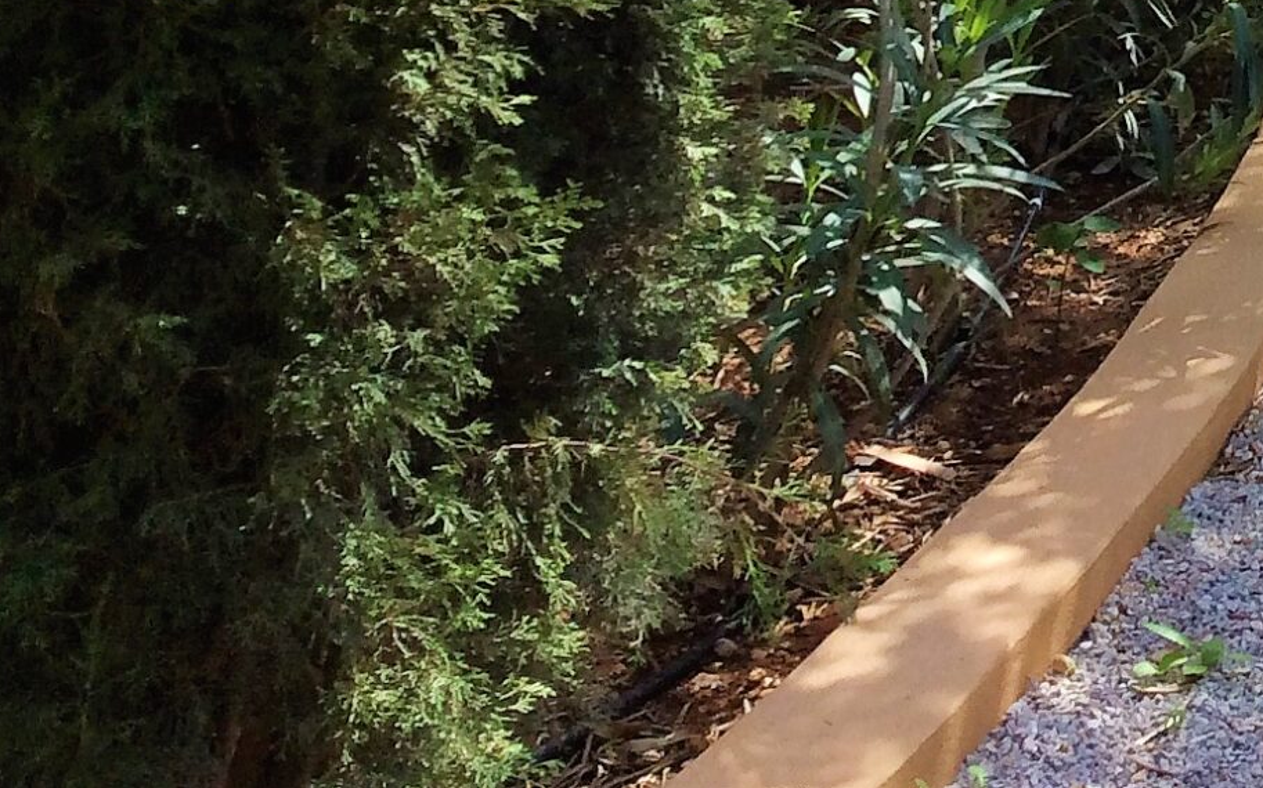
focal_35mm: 95
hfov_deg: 19.9
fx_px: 3269
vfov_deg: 12.8
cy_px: -529
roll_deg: +1.4
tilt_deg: -4.2
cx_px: 1695
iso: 32
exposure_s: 1/484
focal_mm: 3.3
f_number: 2.4
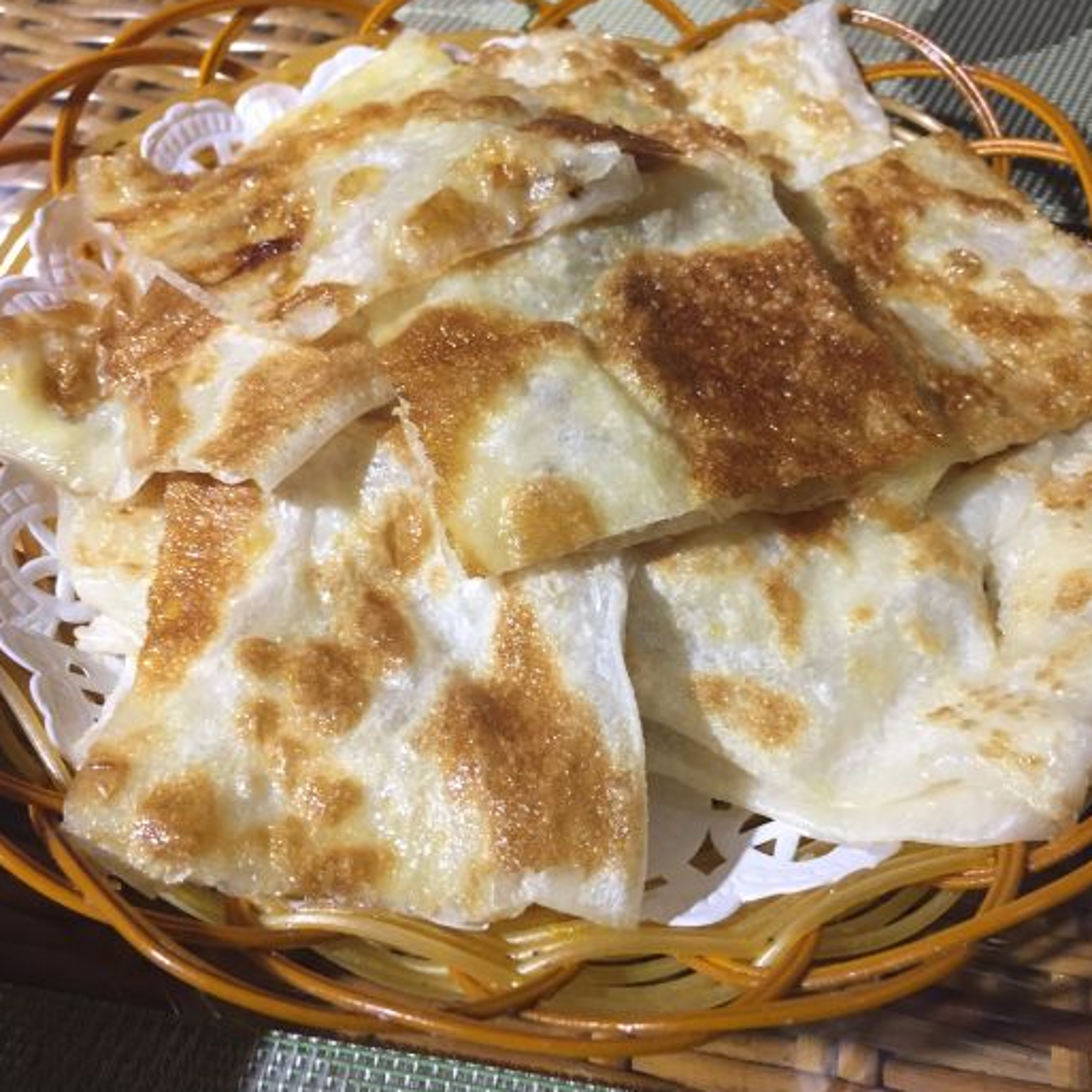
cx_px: 555
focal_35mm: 35
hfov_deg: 47.2
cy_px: 562
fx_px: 1249
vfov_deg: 47.2
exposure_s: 1/33
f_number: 2.2
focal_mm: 4.15
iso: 125
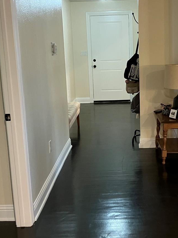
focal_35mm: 50
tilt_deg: -10.6
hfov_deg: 29.0
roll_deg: +0.7
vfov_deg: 38.2
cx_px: 113
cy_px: 114
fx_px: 343
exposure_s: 1/30
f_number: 1.8
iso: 320
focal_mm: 3.99
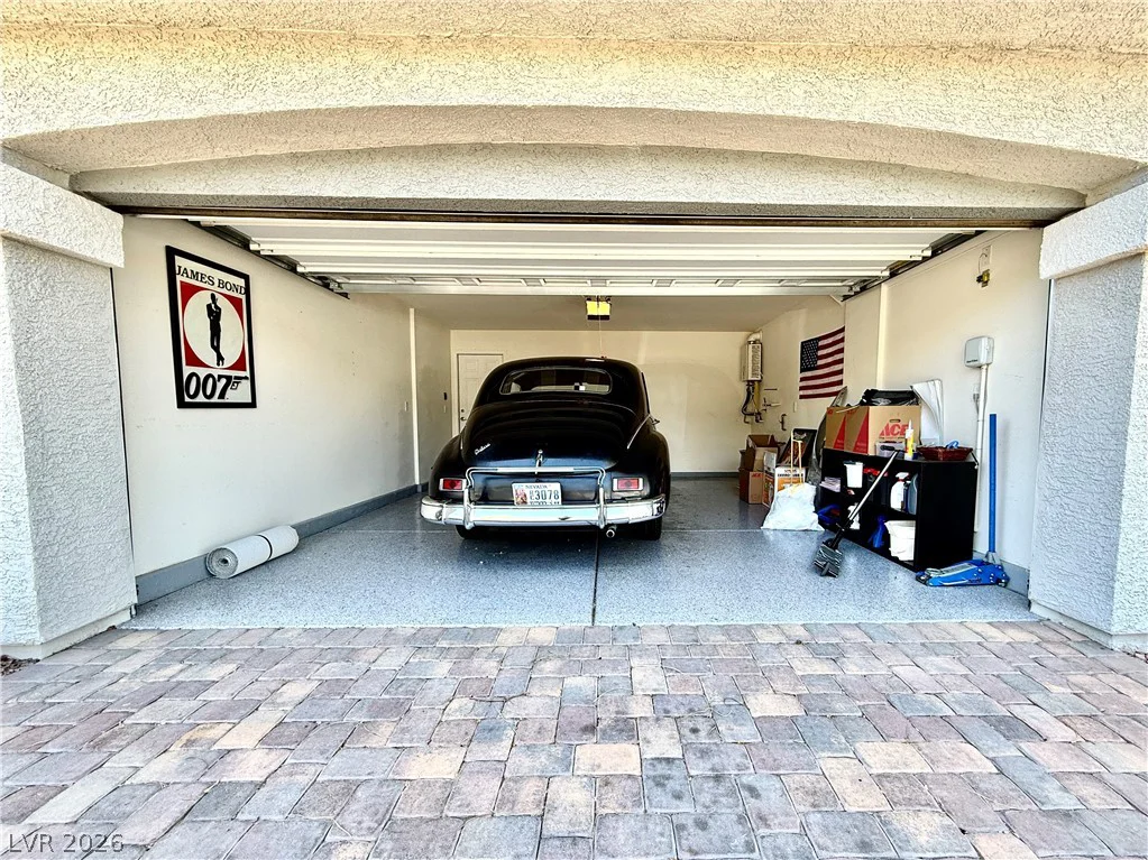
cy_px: 430
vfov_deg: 85.7
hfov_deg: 102.1
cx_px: 574
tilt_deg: -4.7
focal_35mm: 14
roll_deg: -0.3
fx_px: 464
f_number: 2.2
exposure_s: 1/150
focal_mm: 2.22
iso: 64
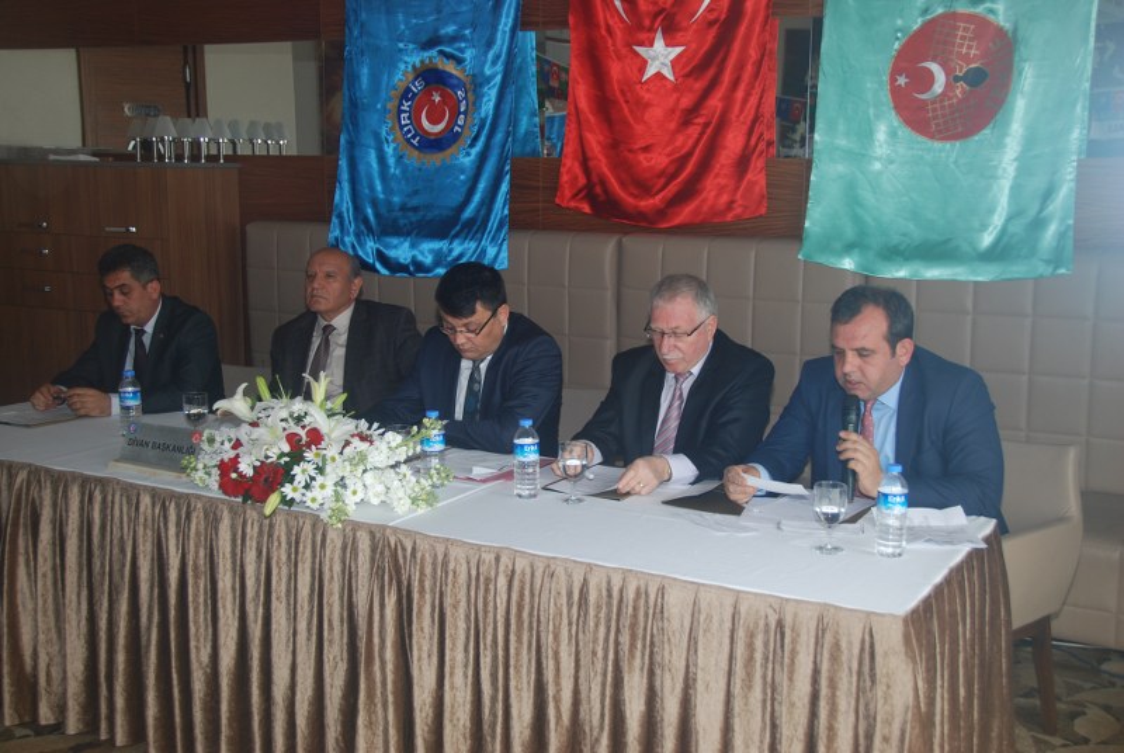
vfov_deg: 33.1
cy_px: 376
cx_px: 562
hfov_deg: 47.9
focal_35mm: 40
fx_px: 1266
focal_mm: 27
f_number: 4
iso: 200
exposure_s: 1/60
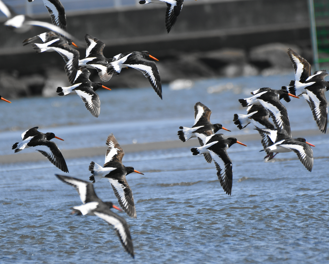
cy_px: 132
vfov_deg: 1.4
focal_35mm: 1127
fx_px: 10974
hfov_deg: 1.7
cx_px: 160
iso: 100
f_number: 5.6
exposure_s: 1/1250
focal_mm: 500
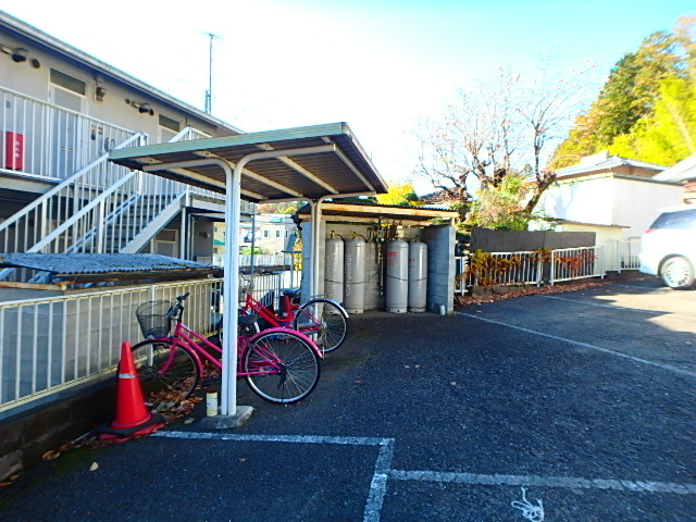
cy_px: 261
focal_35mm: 21
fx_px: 422
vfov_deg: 63.4
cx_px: 348
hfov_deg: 79.0
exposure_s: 1/125
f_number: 3.5
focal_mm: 3.7
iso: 125
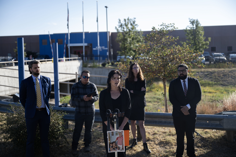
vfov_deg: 27.5
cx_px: 118
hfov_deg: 40.3
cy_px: 78
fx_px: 321
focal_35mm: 49
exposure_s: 1/500
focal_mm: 49
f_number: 2.8
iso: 32
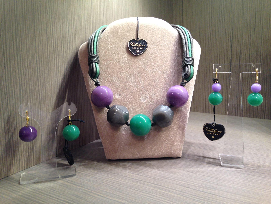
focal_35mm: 33
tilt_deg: -10.1
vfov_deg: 42.9
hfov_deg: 55.4
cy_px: 102
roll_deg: +1.4
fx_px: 258
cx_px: 136
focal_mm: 4.12
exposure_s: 1/20
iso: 64
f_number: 2.4
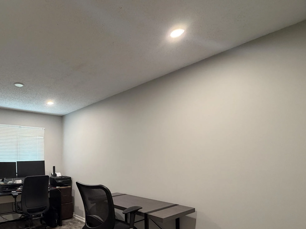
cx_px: 77
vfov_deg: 59.2
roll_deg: +0.4
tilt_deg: -0.9
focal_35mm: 22
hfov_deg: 71.3
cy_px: 159
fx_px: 194
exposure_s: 1/60
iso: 320
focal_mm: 2.22
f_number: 2.2
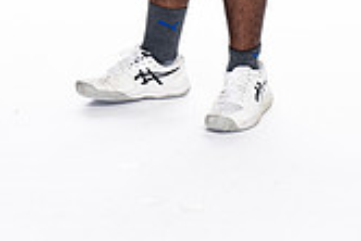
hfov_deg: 10.8
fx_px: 1907
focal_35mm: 190
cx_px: 183
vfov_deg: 7.0
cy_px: -239
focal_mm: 70
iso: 400
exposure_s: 1/250
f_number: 5.6
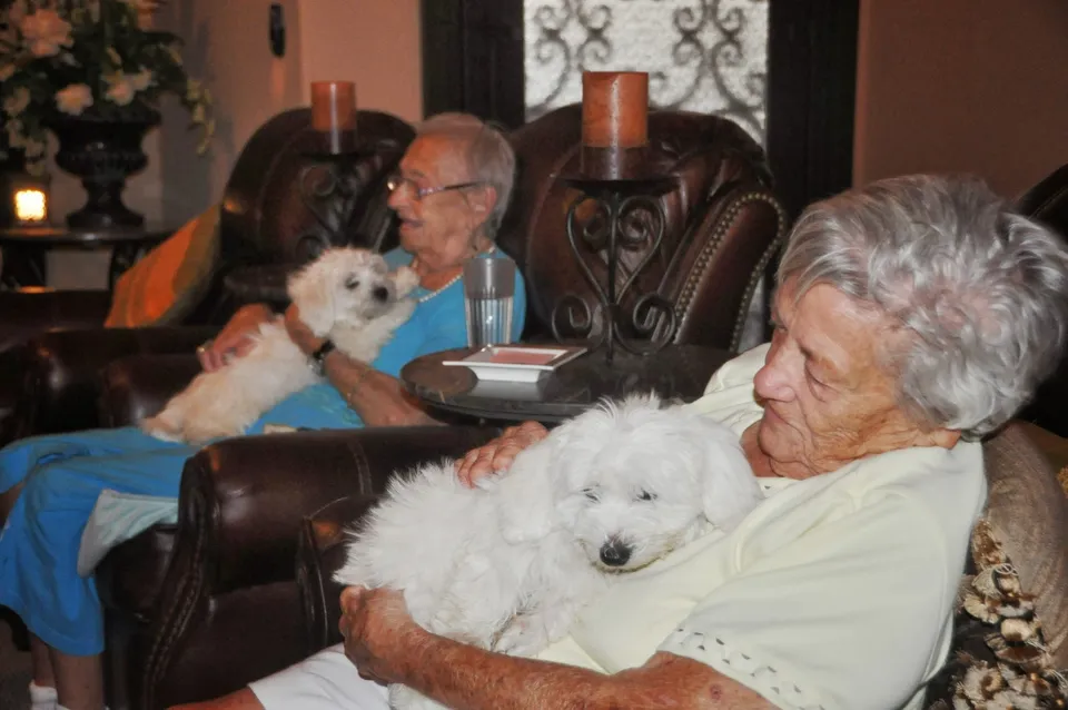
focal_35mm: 52
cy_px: 355
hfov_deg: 37.9
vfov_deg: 25.7
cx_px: 534
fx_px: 1556
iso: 800
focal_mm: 35
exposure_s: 1/60
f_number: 4.2
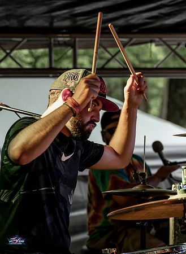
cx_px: 108
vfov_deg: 13.0
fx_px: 1118
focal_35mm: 154
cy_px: 176
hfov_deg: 9.5
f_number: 2.8
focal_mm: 67
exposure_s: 1/400
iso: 1000
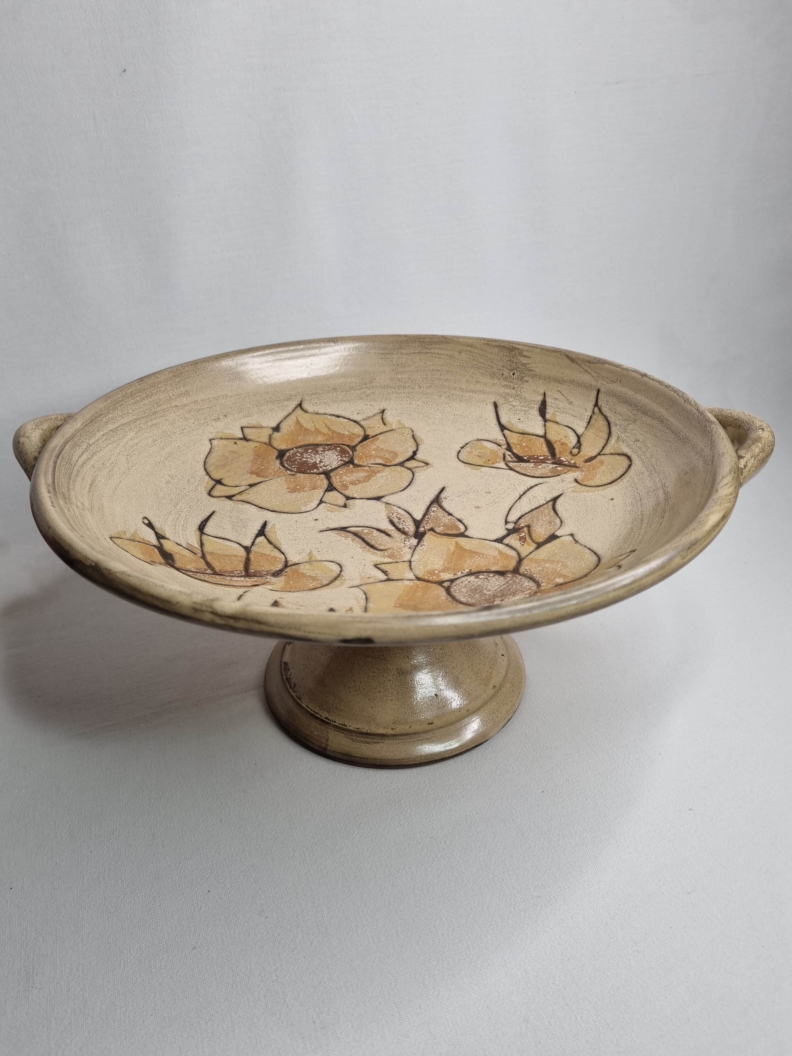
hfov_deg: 53.1
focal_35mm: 26
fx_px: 793
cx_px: 396
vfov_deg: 67.3
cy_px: 528
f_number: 1.8
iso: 50
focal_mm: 5.4
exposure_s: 1/210
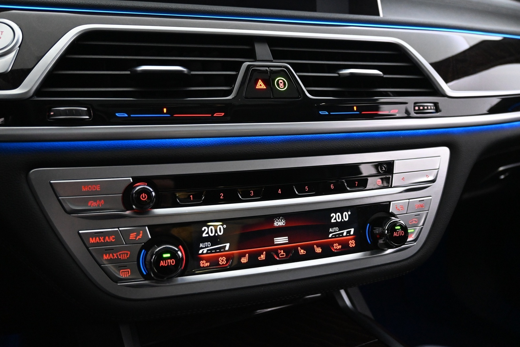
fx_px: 459
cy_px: 178
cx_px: 257
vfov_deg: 41.4
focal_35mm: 32
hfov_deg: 59.1
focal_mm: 20.5
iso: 4500
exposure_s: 1/30
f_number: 3.8
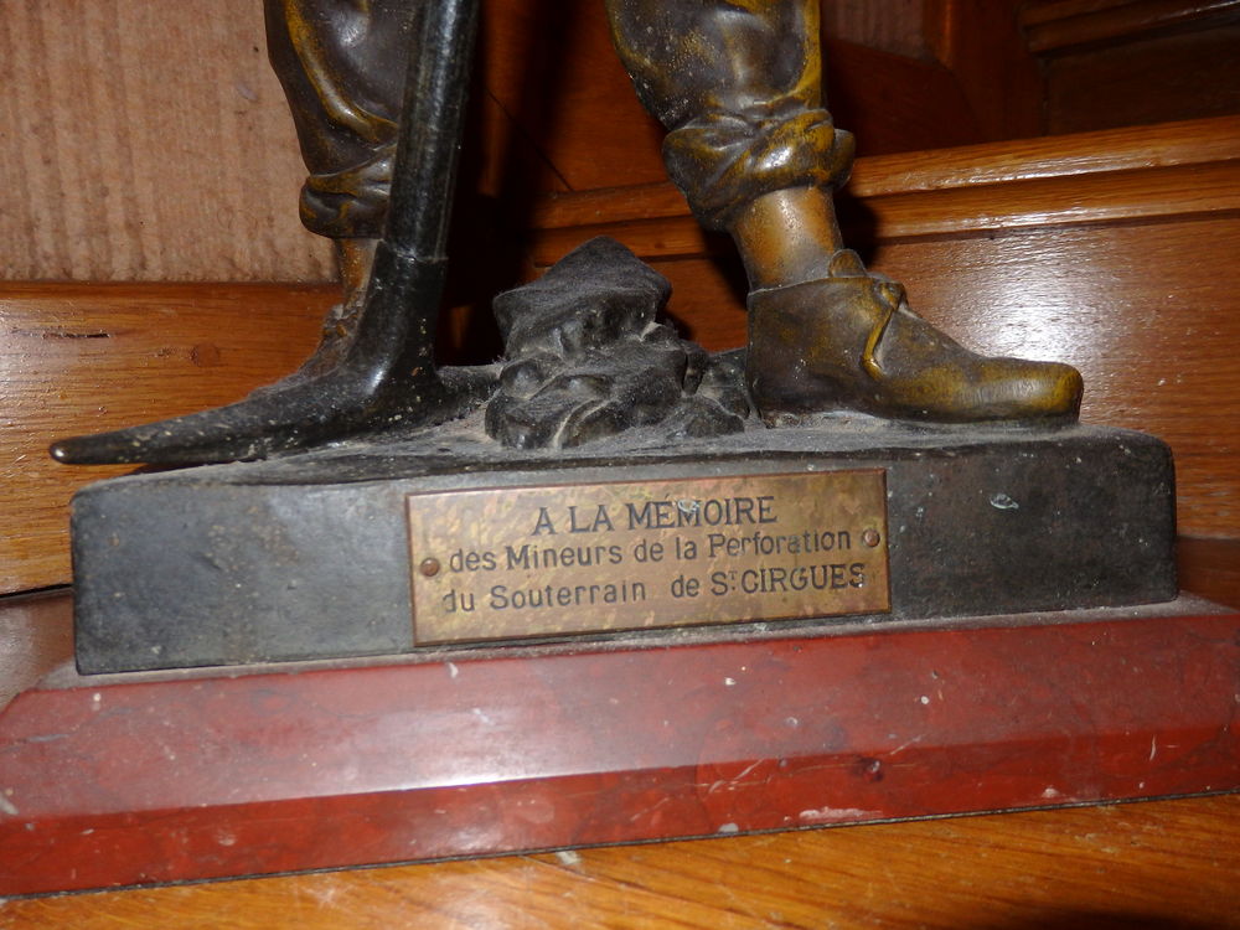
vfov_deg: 54.9
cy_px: 465
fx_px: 896
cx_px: 620
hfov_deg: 69.4
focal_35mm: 25
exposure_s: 1/30
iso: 250
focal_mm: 4.5
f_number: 3
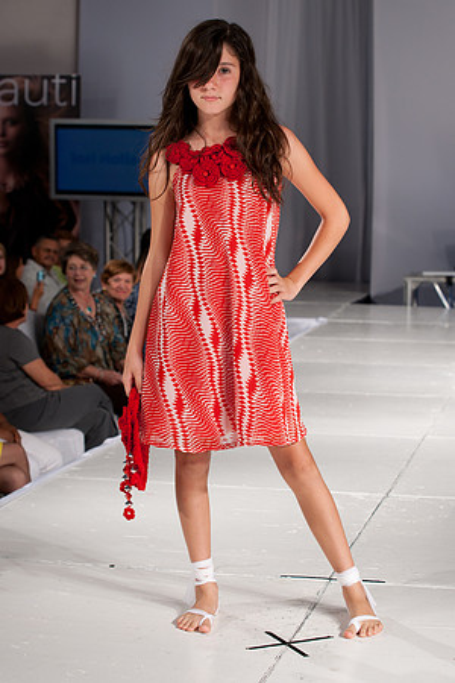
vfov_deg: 28.8
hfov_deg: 19.5
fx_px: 1327
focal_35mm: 70
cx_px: 228
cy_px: 342
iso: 200
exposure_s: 1/125
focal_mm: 70
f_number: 5
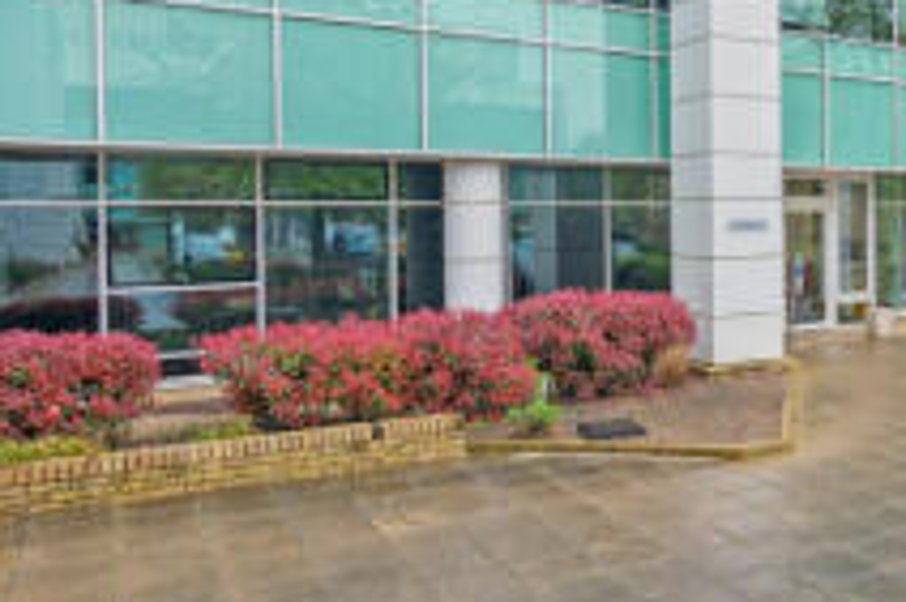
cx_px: 808
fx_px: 905
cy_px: 211
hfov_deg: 47.9
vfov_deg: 36.5
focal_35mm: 36
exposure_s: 1/400
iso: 640
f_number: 7.1
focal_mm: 16
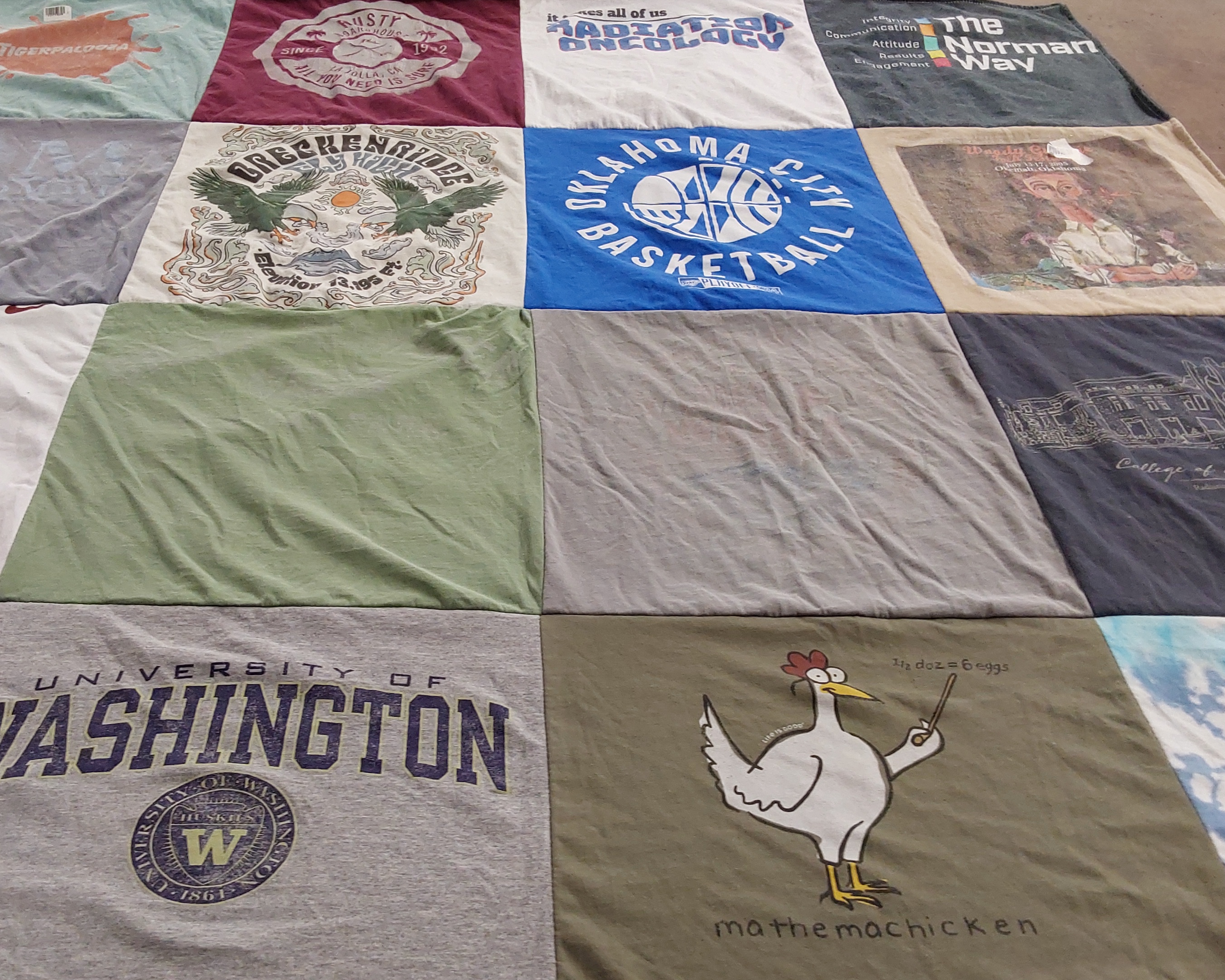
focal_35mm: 33
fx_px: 1197
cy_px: 547
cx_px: 515
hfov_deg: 54.0
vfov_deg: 44.5
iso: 80
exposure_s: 1/50
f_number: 1.9
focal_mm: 2.91
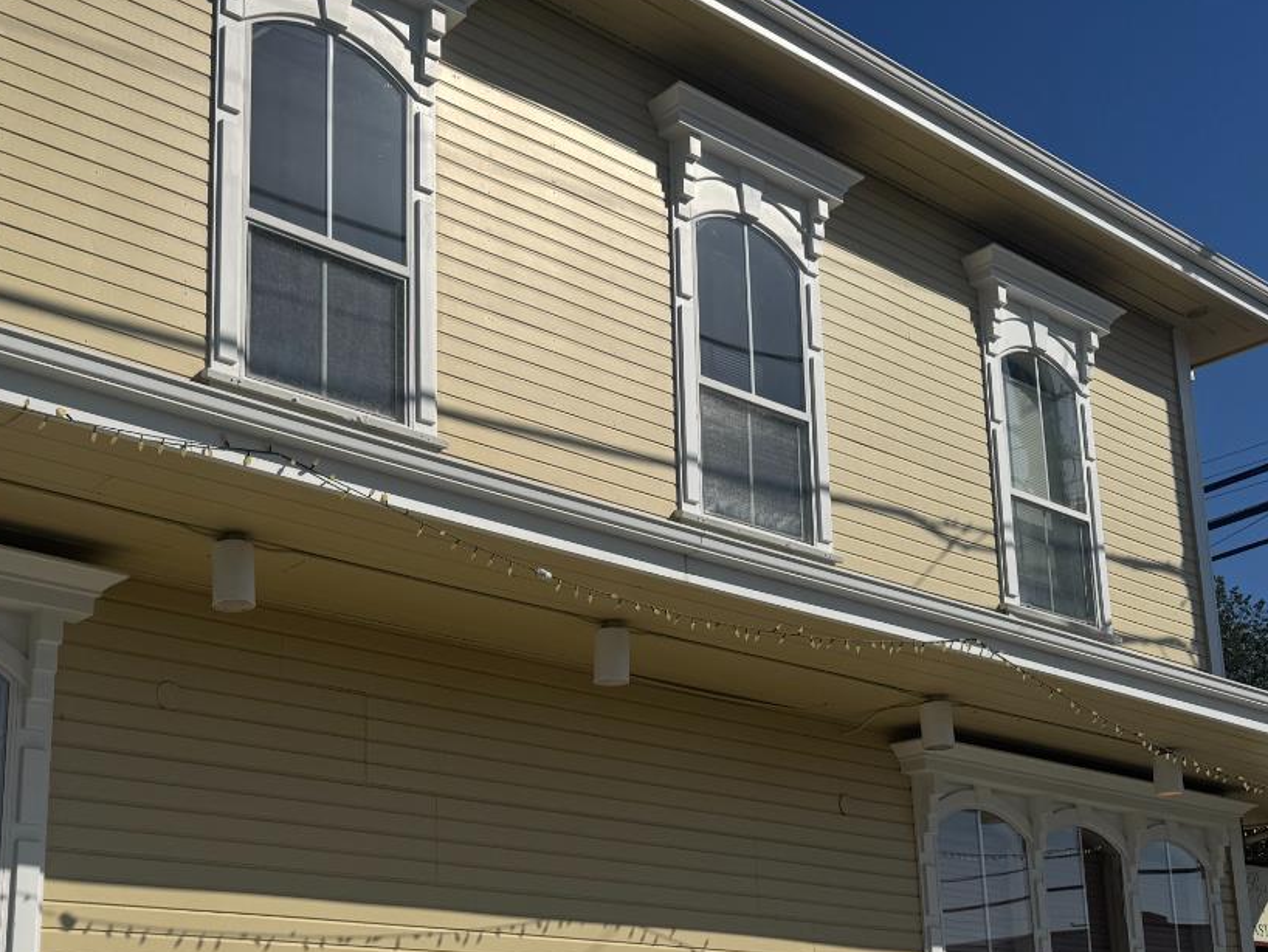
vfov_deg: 32.2
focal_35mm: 44
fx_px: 1612
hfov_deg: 42.2
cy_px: 728
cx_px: 400
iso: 64
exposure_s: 1/12346
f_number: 1.78
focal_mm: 6.76
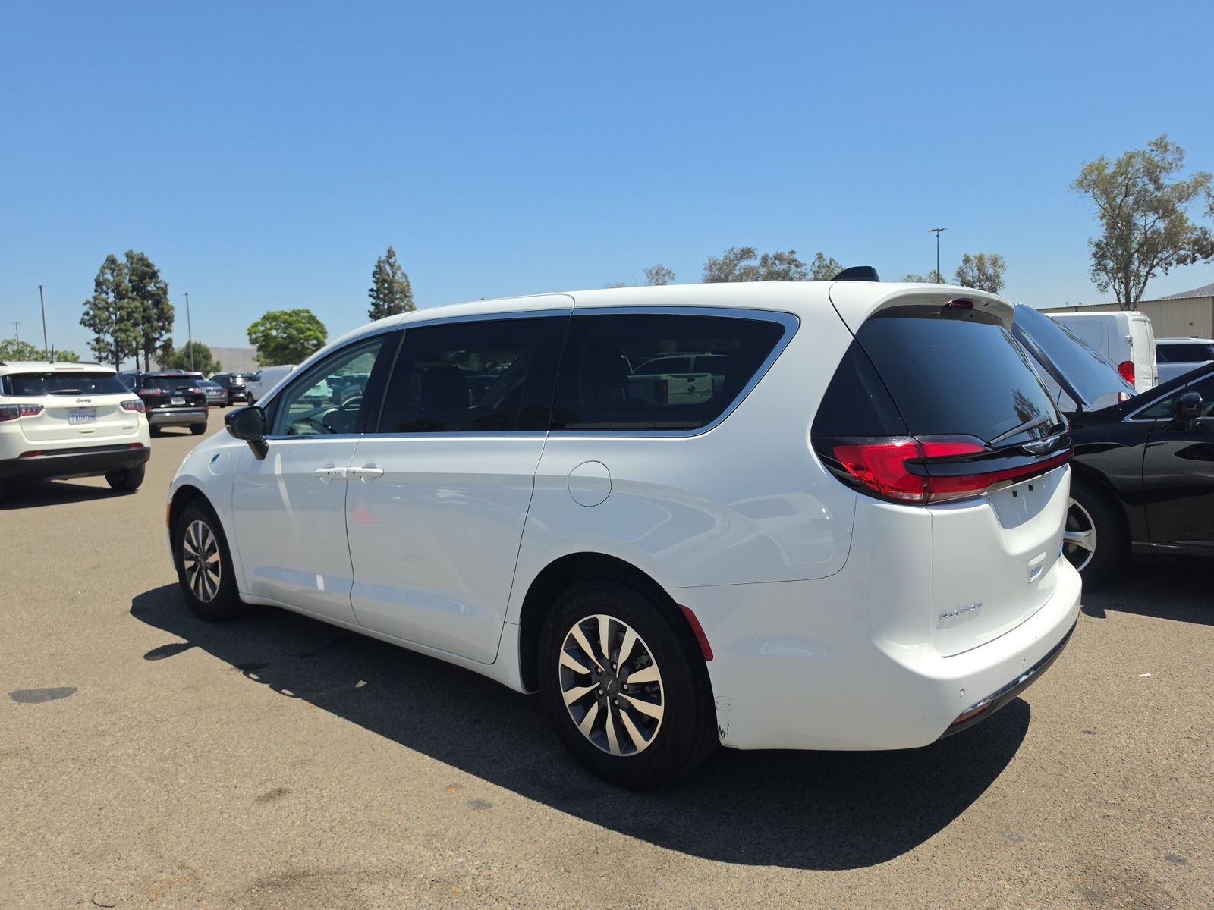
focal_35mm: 23
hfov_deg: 73.9
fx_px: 807
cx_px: 607
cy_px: 455
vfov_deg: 58.9
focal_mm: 6.5
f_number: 1.4
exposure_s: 1/6806
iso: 64
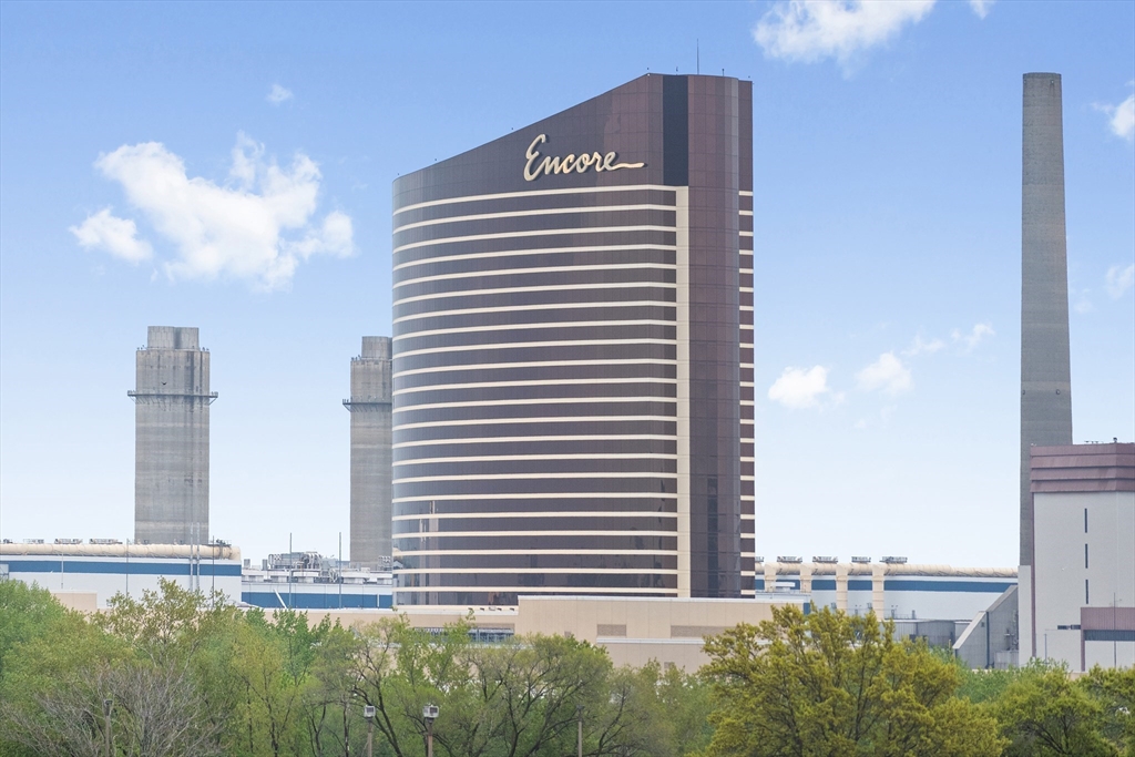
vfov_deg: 5.9
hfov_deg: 8.9
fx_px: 7331
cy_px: 378
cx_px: 568
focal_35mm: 232
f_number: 5
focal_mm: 155
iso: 640
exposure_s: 1/4000
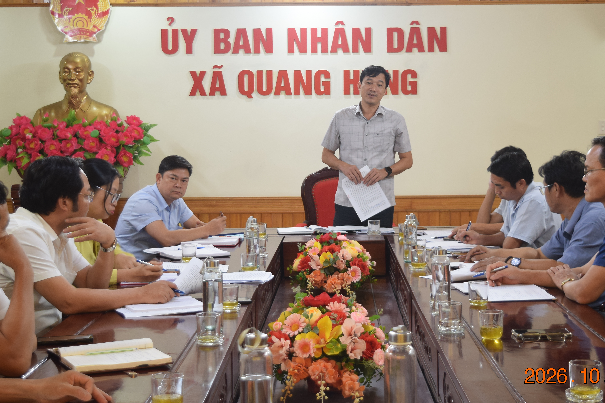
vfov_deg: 20.7
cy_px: 162
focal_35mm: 66
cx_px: 326
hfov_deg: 30.7
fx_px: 1103
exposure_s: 1/30
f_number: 4.5
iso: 500
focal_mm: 35
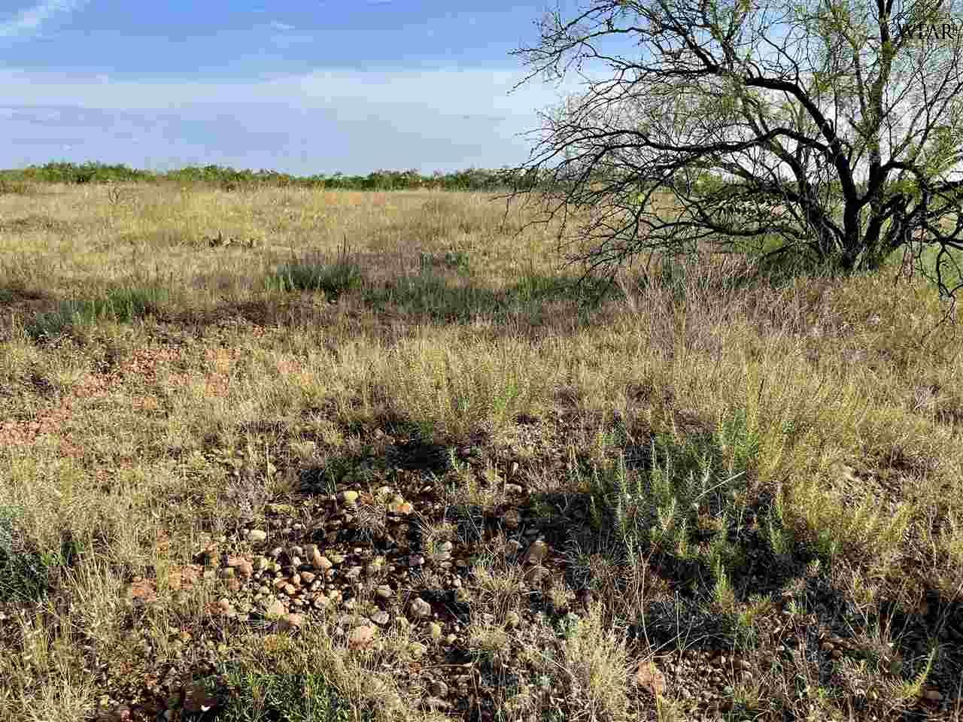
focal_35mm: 26
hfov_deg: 67.3
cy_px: 361
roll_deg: -2.7
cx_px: 482
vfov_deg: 53.1
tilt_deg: -13.7
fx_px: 723
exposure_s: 1/2062
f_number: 1.6
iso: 50
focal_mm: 5.1
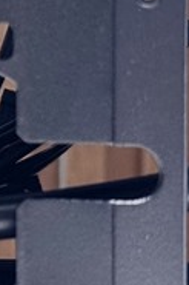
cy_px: 81
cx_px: -313
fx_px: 1665
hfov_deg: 6.1
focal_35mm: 211
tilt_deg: -0.4
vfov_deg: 9.7
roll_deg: -0.3
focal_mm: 6.76
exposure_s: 1/40
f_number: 1.78
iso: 500
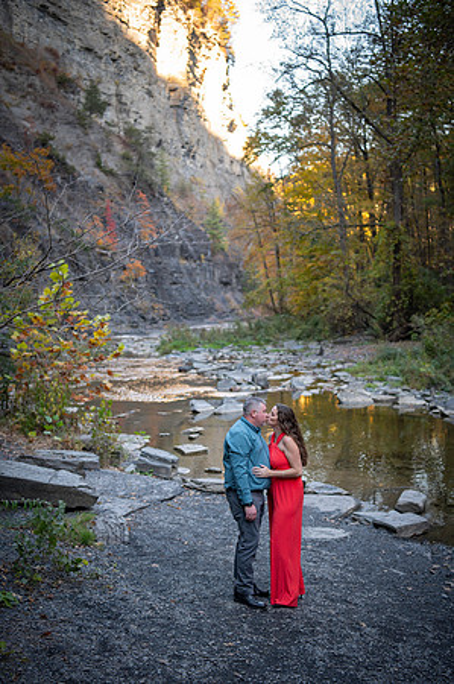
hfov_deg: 28.0
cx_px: 227
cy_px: 342
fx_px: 910
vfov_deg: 41.2
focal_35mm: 48
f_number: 2.8
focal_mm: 48
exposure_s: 1/320
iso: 640
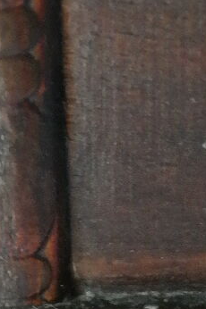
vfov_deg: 8.4
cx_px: -156
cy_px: 171
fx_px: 2107
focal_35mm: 245
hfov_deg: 5.5
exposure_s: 1/60
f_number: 4.5
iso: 1600
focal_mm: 32
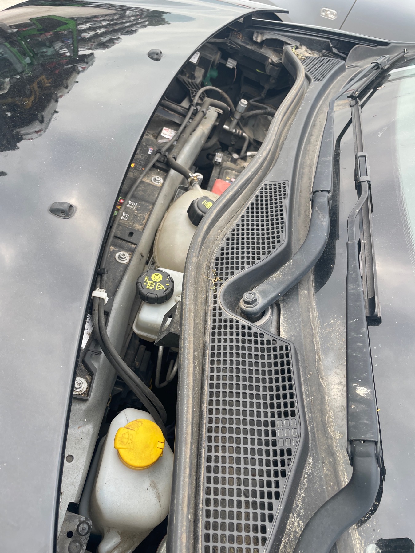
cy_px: 276
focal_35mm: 26
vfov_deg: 67.3
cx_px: 208
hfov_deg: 53.1
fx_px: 416
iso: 32
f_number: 1.6
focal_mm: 4.2
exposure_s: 1/200
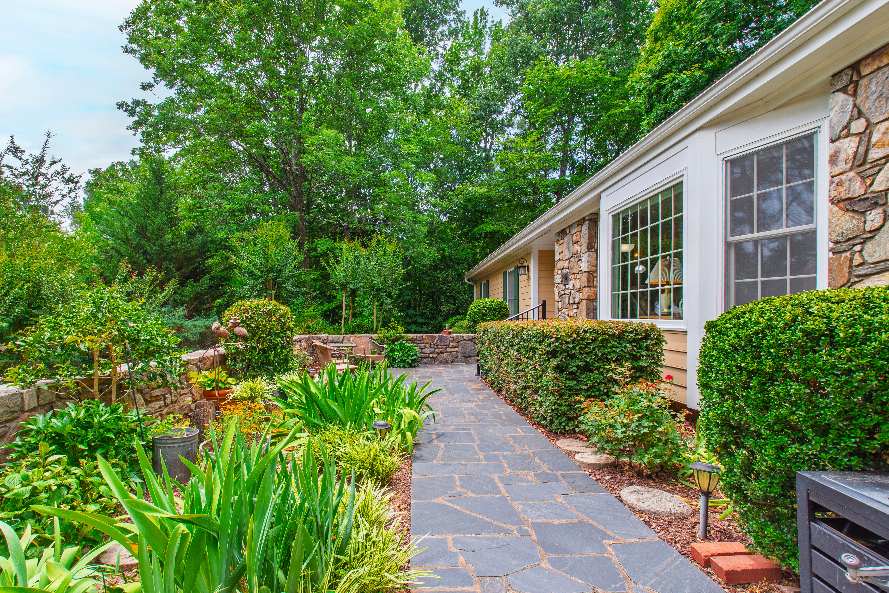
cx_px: 444
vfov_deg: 77.3
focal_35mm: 15
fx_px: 370
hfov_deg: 100.4
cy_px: 296
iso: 100
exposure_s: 1/80
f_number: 8
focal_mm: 10
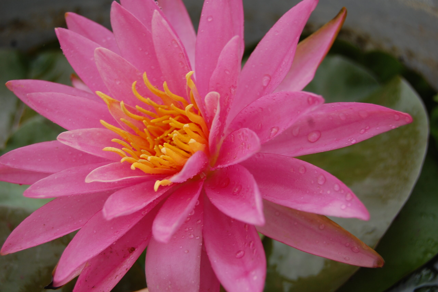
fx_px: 693
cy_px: 146
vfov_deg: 23.7
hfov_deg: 35.1
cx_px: 219
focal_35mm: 57
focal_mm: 38
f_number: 6.3
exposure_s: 1/160
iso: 200
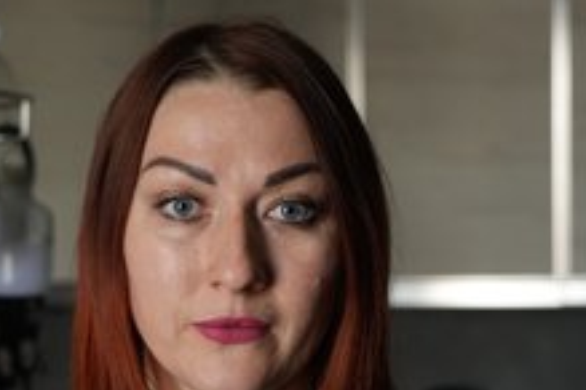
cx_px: 286
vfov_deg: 13.1
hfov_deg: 19.6
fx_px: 1693
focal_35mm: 104
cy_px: 327
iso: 3200
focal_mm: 57
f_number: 4
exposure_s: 1/200
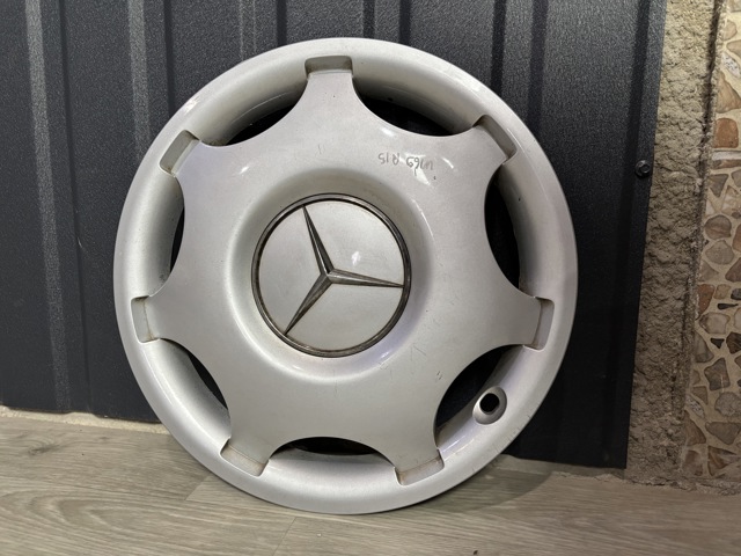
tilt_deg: -8.8
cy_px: 278
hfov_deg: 67.3
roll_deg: -1.3
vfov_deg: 53.1
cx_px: 370
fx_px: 557
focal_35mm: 26
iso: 160
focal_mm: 5.96
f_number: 1.6
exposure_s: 1/50
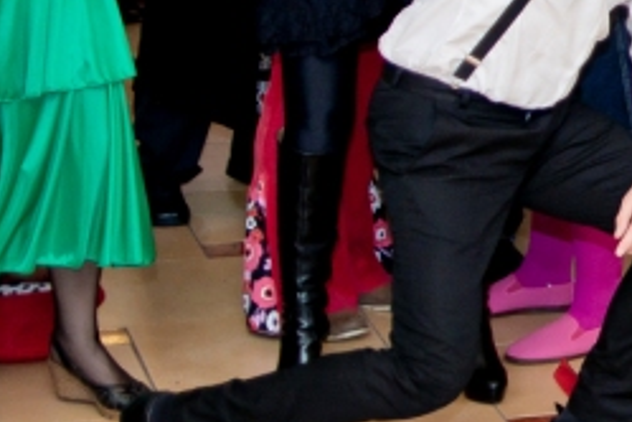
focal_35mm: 144
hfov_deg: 13.1
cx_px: 1084
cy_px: -187
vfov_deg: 9.3
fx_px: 2528
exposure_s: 1/320
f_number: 2.8
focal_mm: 35
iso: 320
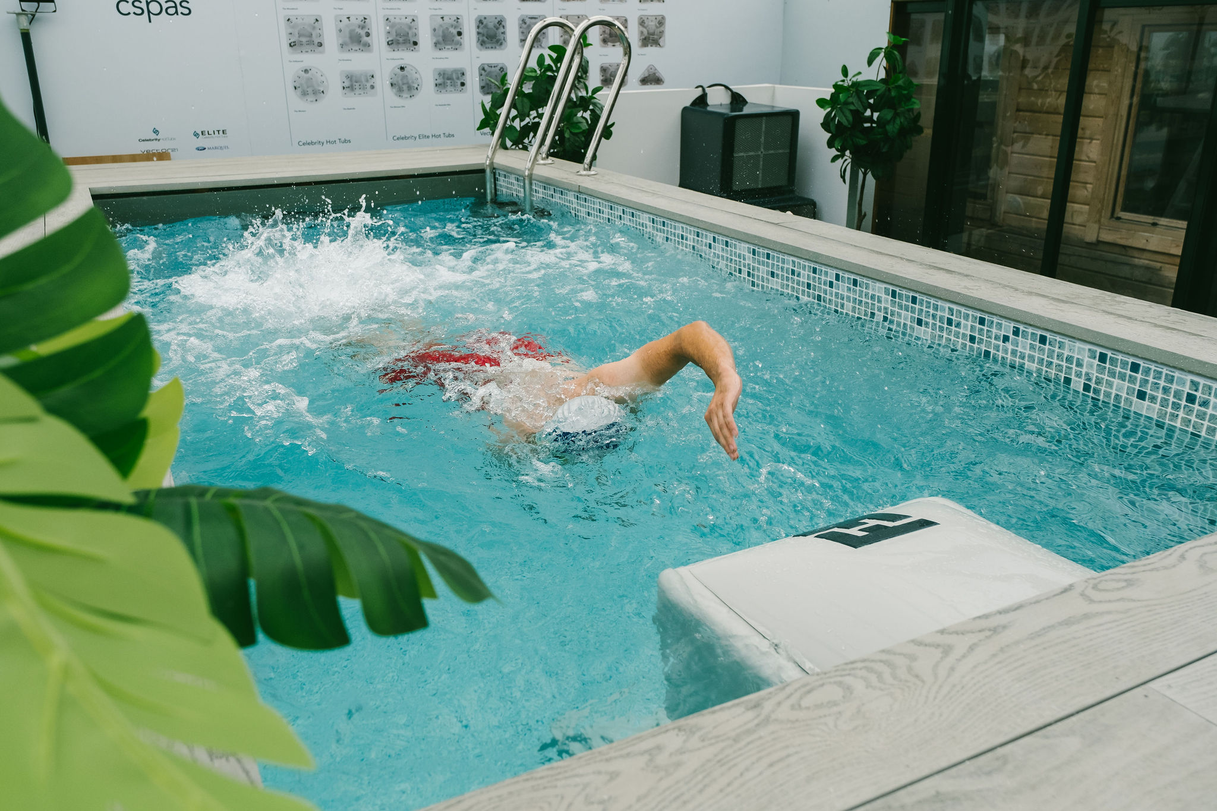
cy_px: 406
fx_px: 980
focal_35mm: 29
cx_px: 608
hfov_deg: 63.7
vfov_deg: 45.0
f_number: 4
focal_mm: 19.4
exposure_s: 1/640
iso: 800
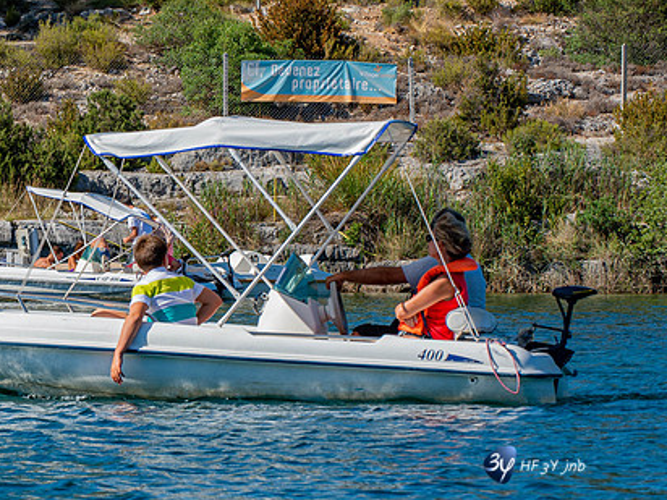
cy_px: 223
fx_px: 4856
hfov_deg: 7.8
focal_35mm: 252
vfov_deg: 5.9
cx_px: 39
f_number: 11
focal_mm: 135
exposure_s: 1/500
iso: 640
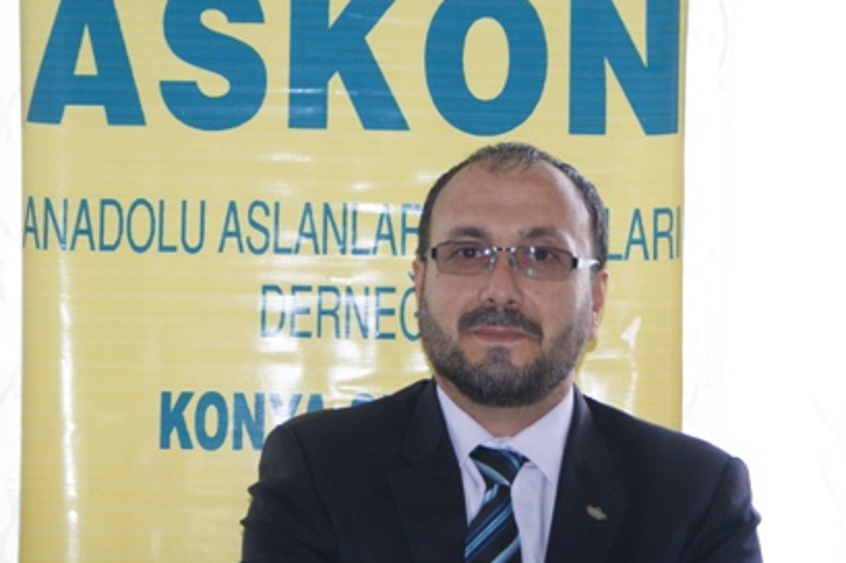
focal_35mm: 115
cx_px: 434
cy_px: 257
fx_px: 2700
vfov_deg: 11.9
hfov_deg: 17.8
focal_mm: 70
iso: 400
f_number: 5.6
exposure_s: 1/125
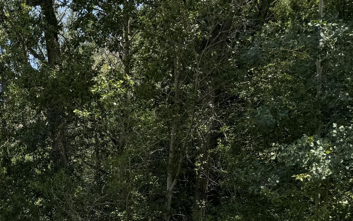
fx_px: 587
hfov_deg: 29.9
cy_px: 313
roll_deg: -2.3
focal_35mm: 61
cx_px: -42
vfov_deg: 19.1
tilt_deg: -5.9
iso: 80
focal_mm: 6.76
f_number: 1.78
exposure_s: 1/3413
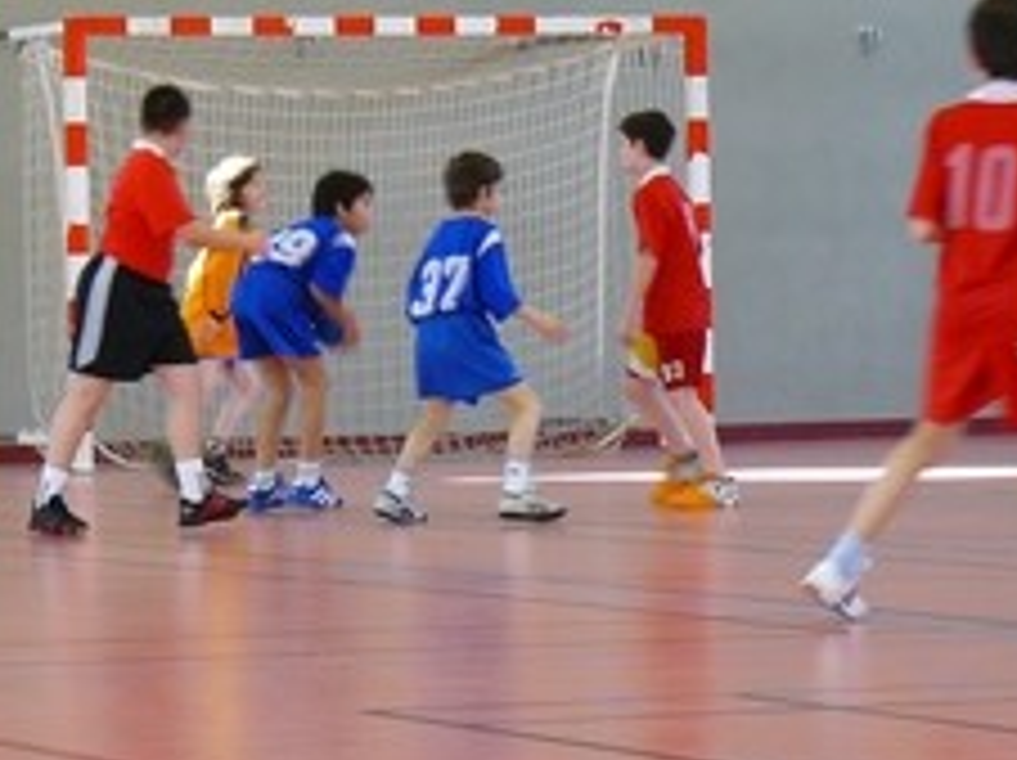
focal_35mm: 227
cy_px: 272
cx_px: 508
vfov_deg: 6.5
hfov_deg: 8.7
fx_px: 6662
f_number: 3.2
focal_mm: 20.3
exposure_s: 1/30
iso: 100
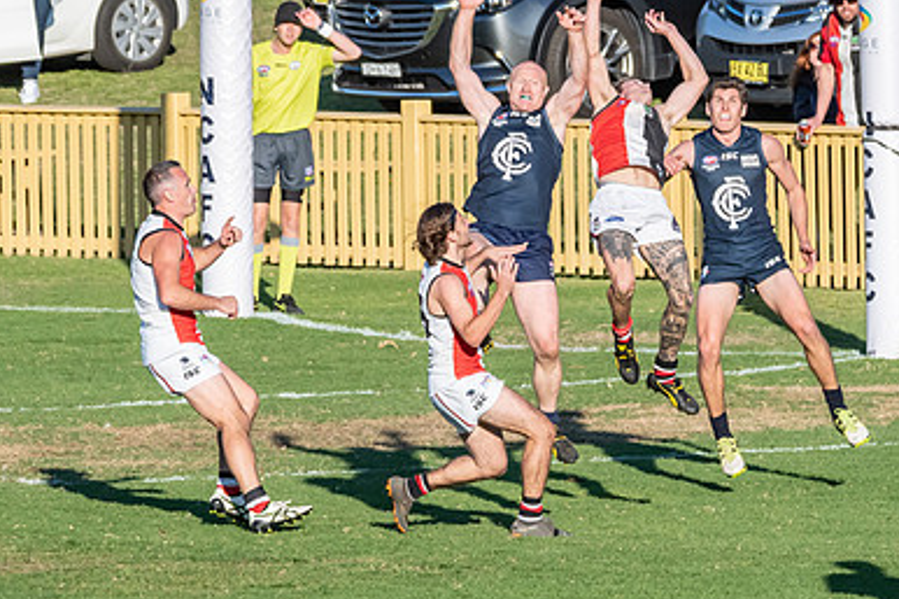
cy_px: 199
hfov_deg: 2.5
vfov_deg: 1.7
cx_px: 528
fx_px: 20393
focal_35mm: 817
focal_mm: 300
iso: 800
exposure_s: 1/2000
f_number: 10
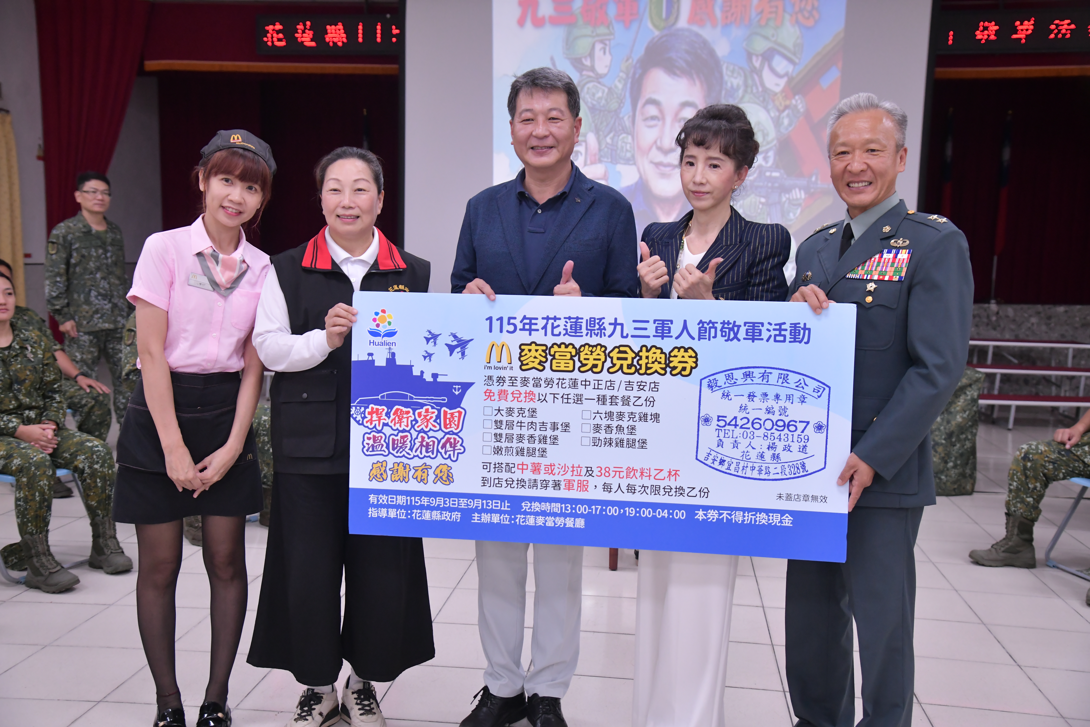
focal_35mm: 35
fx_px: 1060
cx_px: 545
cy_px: 364
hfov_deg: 54.4
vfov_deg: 37.9
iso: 2500
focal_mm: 35
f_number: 4
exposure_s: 1/320
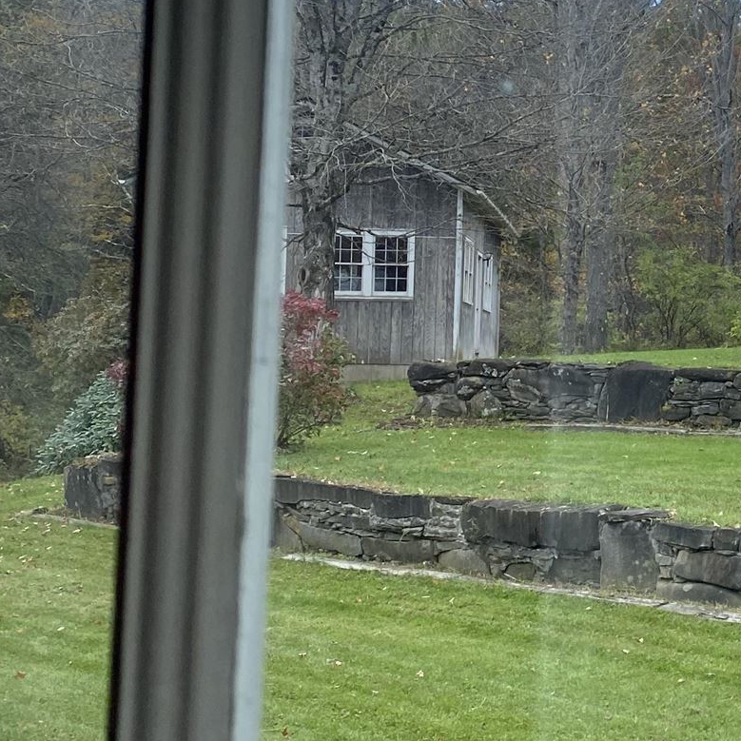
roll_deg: -1.6
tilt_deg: +4.4
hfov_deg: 23.8
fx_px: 1647
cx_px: 813
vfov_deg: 25.3
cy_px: 294
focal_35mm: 68
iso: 32
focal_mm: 4.25
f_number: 1.8
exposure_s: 1/1124
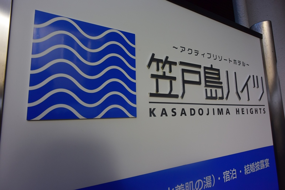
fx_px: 142
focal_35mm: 18
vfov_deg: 67.4
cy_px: 95
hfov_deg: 90.0
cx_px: 142
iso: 160
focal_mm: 6.7
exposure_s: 1/1000
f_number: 3.5
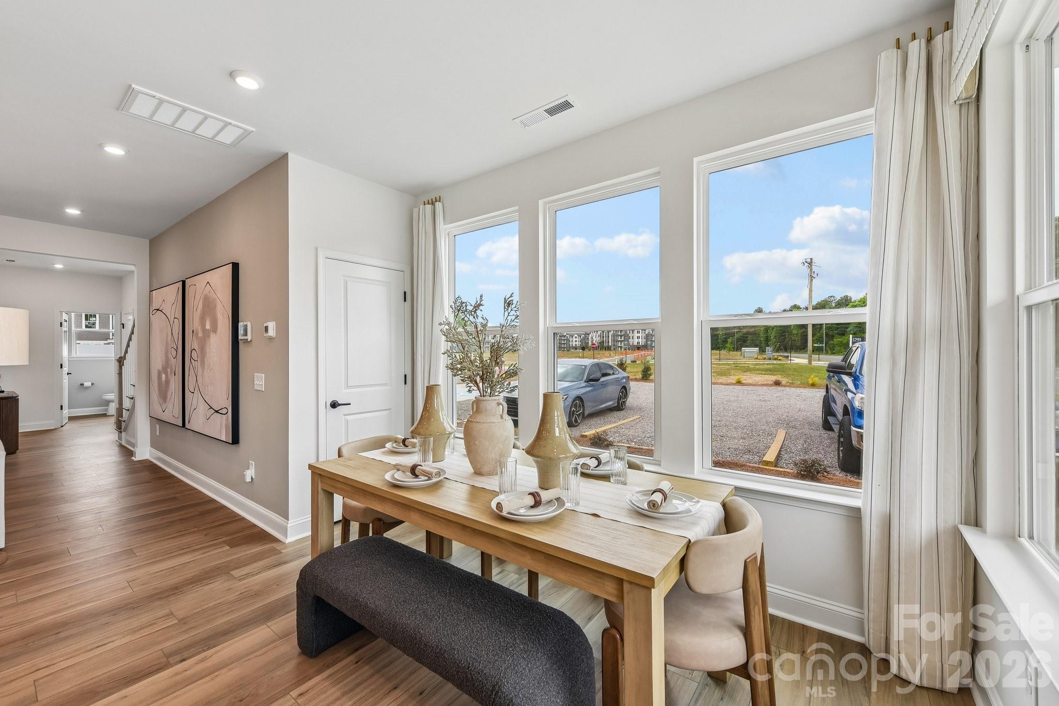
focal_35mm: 14
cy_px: 353
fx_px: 412
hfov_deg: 104.3
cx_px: 530
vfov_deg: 81.2
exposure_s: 1/160
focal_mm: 14
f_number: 8
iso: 200
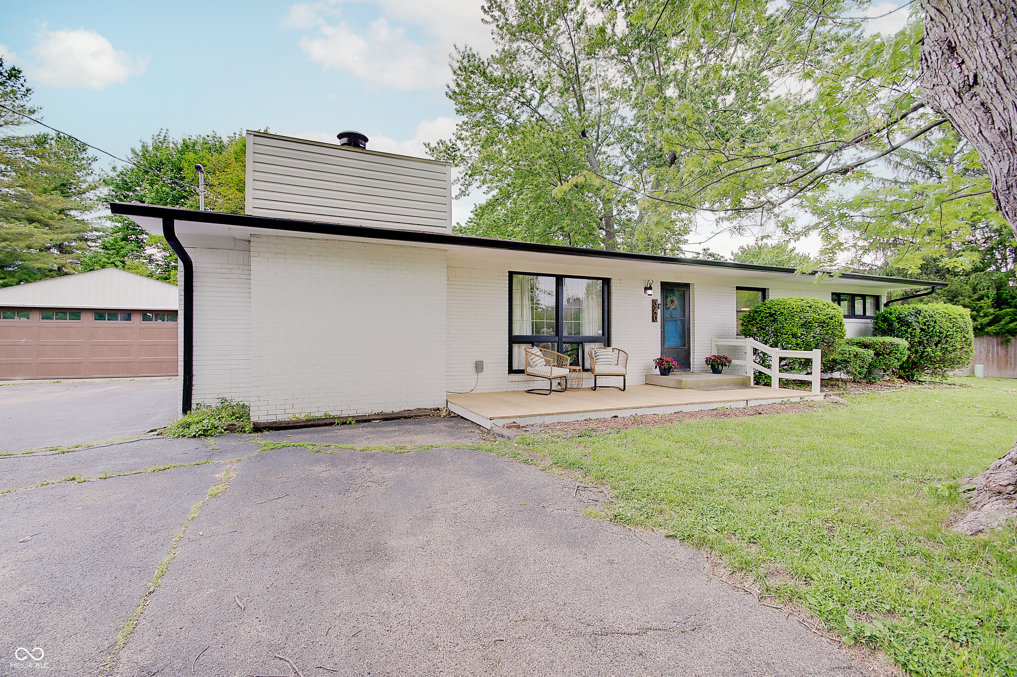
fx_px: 423
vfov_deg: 77.2
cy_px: 338
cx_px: 508
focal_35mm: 15
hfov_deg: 100.4
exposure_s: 1/30
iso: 100
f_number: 9
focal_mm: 10
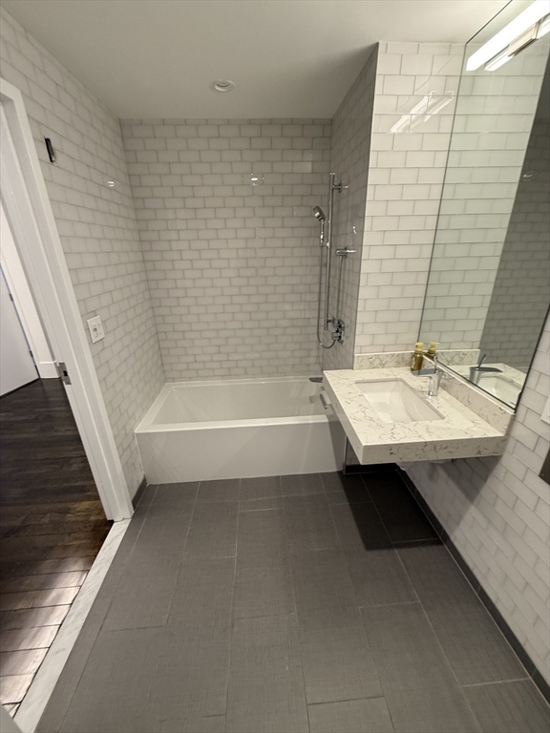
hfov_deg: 85.7
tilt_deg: -20.7
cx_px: 275
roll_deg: +2.5
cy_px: 366
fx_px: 297
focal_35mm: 14
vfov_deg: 102.1
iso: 200
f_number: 2.2
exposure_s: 1/60
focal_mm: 2.22
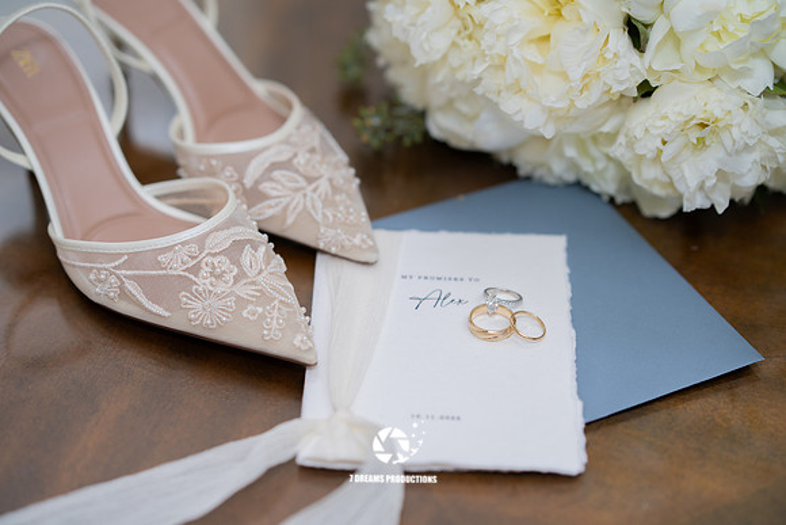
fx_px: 1856
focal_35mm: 85
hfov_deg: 23.9
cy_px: 262
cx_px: 393
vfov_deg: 16.1
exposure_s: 1/125
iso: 320
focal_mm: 85
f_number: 2
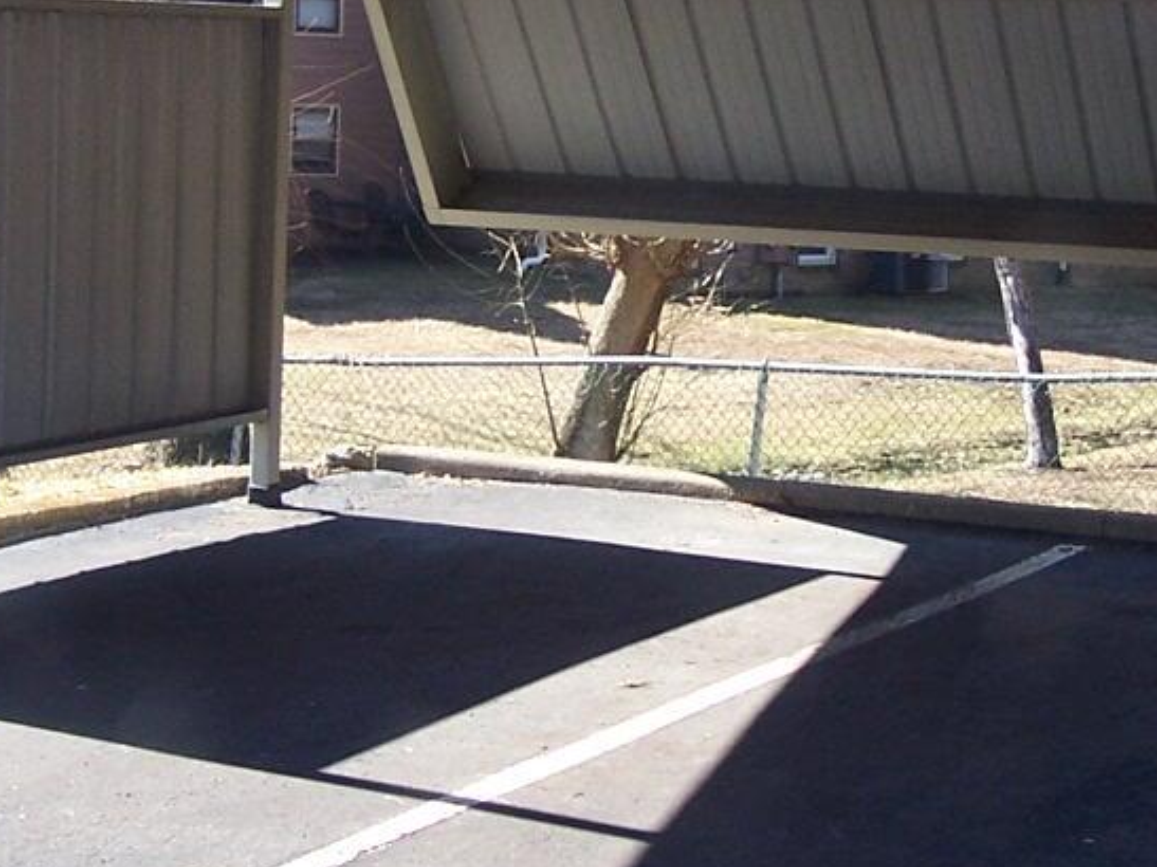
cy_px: 281
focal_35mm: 122
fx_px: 4077
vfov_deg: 12.1
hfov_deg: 16.1
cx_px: 734
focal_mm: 7.1
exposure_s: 1/350
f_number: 2.9
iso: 80
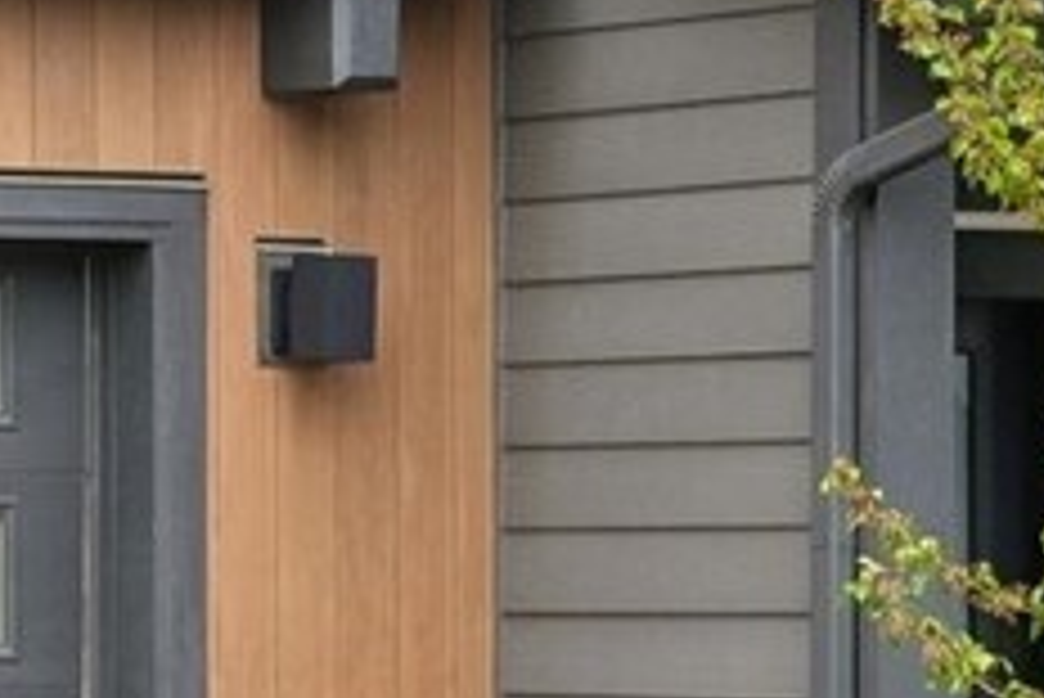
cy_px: -403
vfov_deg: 5.3
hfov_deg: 7.5
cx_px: -1555
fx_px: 7428
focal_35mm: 256
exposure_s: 1/30
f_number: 8
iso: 100
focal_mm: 35
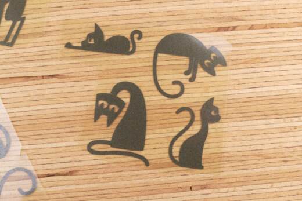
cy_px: 100
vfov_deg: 33.4
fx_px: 336
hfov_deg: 48.4
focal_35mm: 40
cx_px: 151
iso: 1000
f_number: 8
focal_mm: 14.5
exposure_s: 1/80
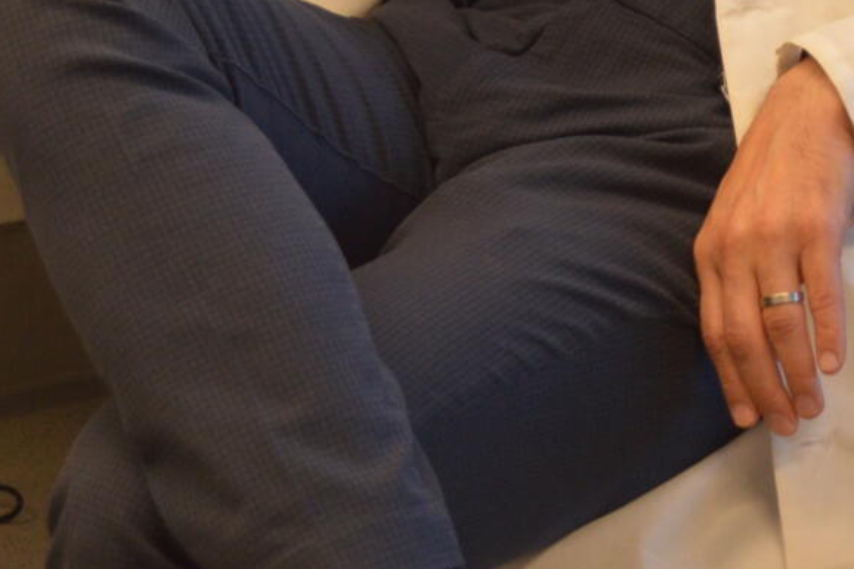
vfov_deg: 8.0
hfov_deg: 11.9
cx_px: 882
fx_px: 4031
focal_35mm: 170
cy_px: -205
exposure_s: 1/60
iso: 720
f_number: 4.8
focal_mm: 32
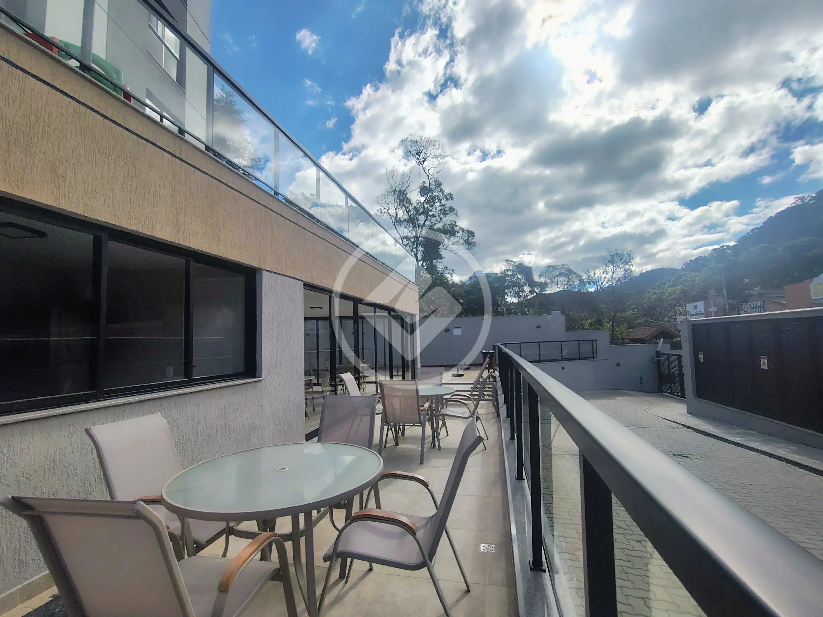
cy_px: 308
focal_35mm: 16
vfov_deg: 78.1
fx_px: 380
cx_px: 412
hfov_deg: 94.5
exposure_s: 1/1642
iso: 101
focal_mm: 1.66
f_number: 2.2
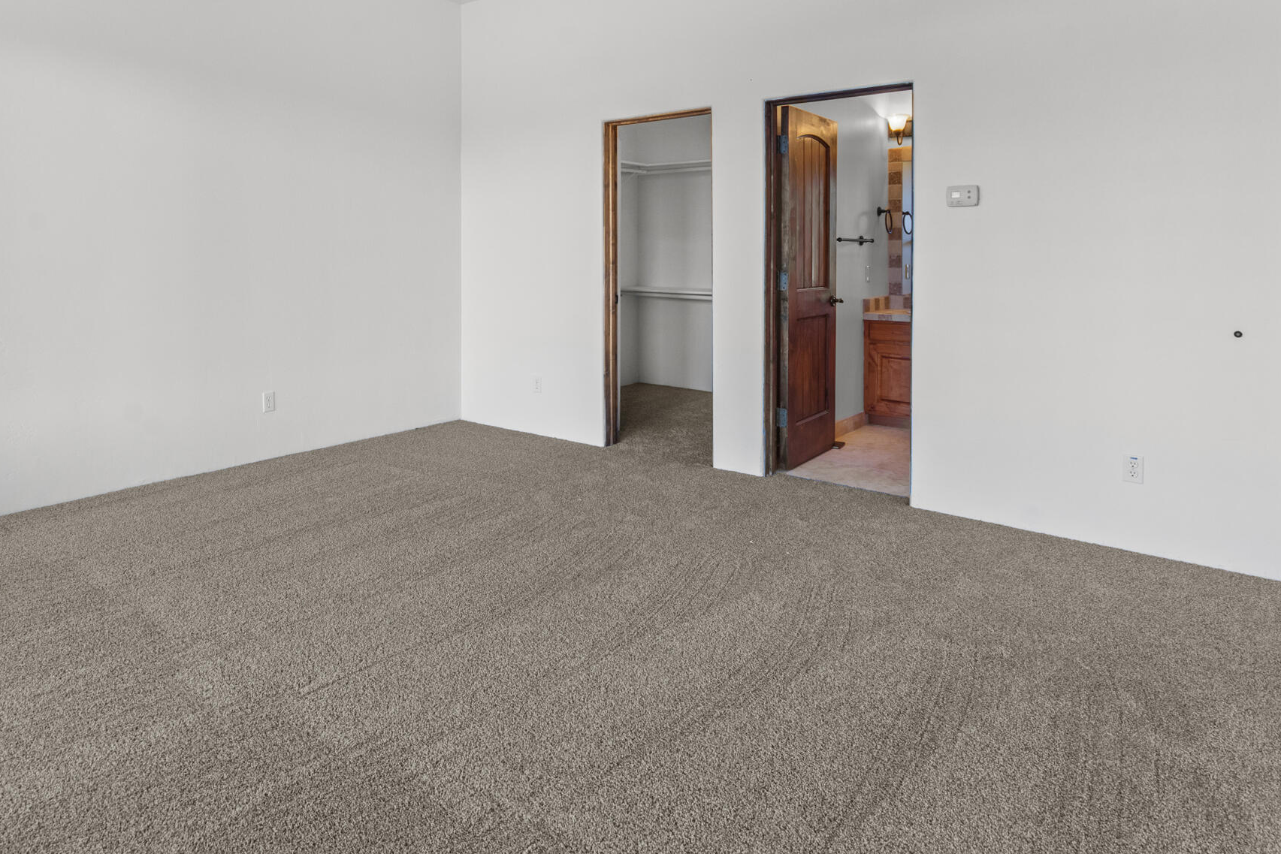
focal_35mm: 22
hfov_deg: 77.7
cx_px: 514
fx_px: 783
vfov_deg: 55.4
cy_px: 253
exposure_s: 1/2.5
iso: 100
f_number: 10
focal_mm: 10
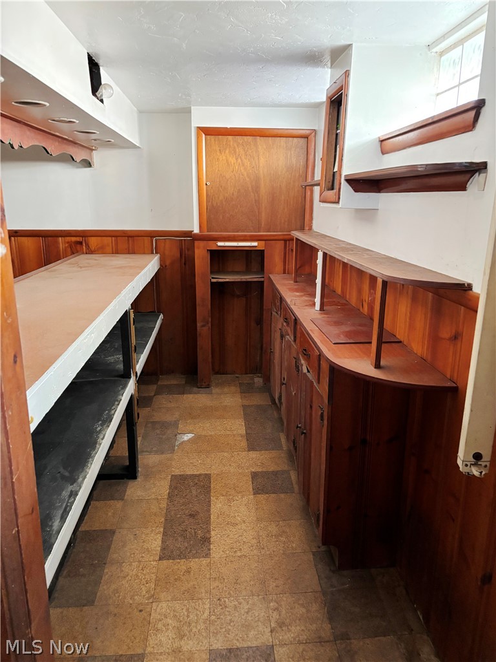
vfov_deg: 67.3
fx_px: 497
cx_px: 248
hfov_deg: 53.1
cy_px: 331
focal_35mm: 26
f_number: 1.6
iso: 500
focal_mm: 5.96
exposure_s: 1/41
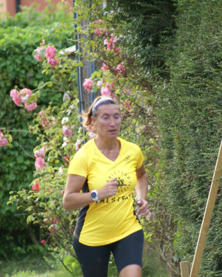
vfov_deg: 3.0
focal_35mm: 656
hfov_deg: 2.4
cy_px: 214
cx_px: 130
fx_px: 5388
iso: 800
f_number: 5.6
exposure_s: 1/125
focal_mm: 300
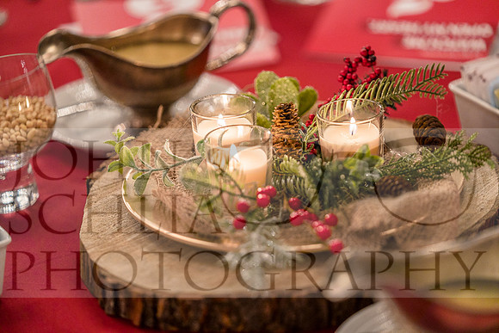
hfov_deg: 13.9
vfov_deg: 9.3
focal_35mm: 148
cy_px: 166
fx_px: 2052
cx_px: 250
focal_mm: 148
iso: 500
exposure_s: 1/60
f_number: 2.8
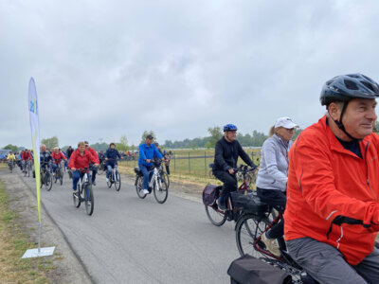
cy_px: 142
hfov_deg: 67.3
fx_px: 285
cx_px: 190
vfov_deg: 53.1
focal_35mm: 26
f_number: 1.8
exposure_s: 1/1927
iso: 32
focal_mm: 4.2
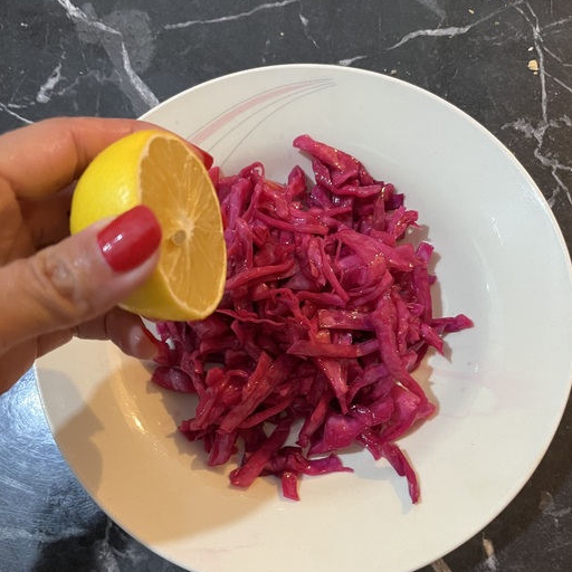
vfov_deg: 52.3
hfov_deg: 52.5
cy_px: 336
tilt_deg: -75.9
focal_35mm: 31
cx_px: 287
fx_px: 580
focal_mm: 5.1
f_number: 1.6
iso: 400
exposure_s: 1/33
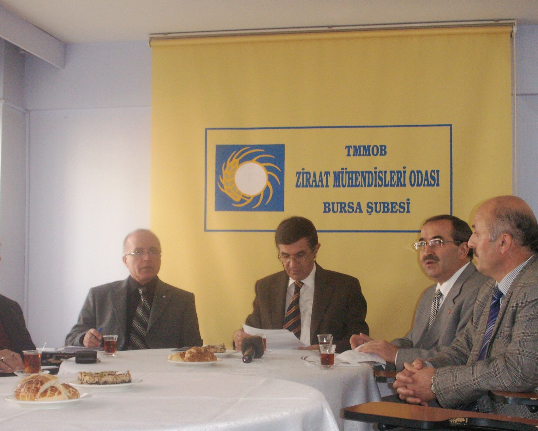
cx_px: 285
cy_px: 277
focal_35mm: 53
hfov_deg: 35.4
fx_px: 844
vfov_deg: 28.5
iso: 160
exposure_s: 1/40
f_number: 3.5
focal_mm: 7.7
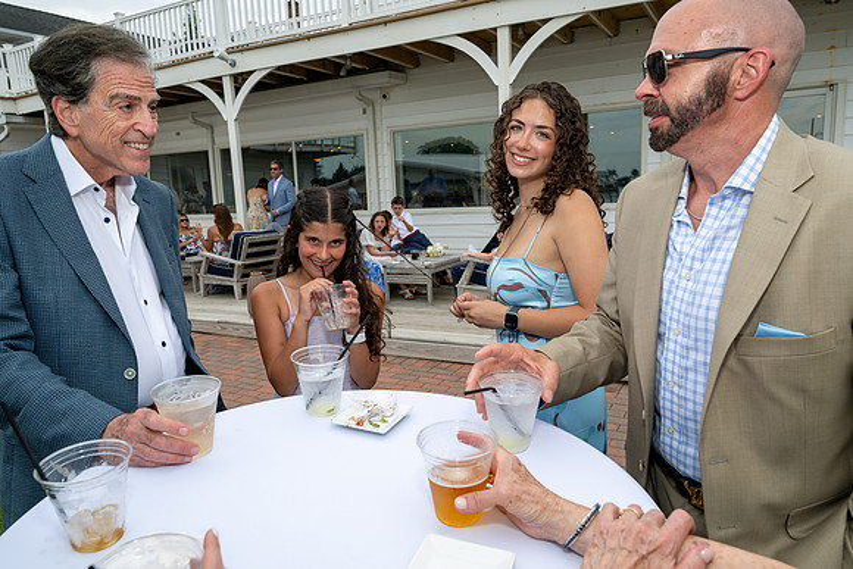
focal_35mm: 26
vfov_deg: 50.4
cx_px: 426
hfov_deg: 70.4
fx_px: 604
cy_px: 284
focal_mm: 25.5
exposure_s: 1/250
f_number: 8
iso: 250
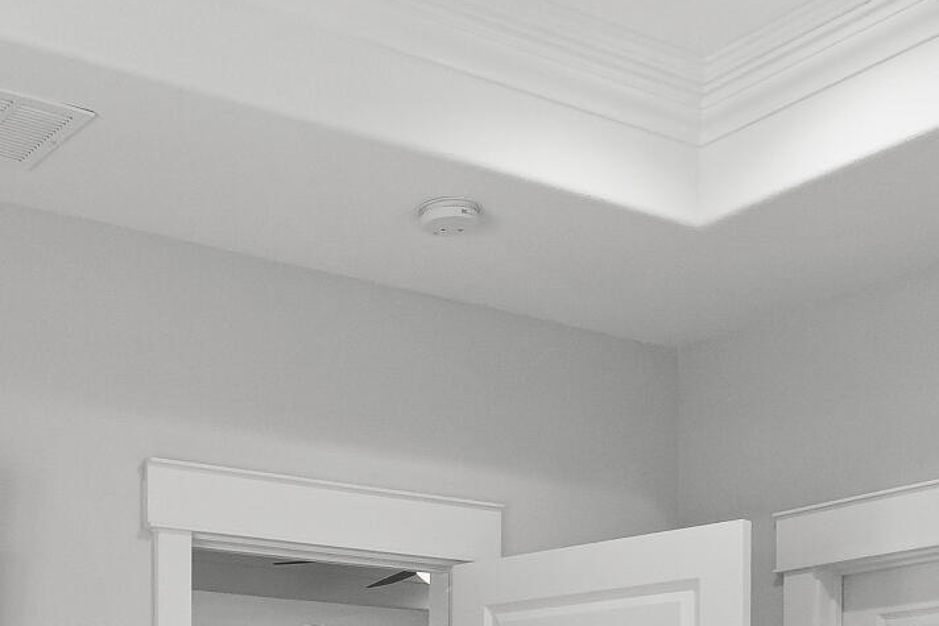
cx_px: 185
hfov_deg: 33.0
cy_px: 837
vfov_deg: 20.7
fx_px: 1539
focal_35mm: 59
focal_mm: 14
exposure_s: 1/6
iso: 400
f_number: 8
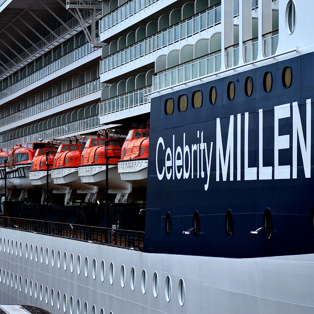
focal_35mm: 148
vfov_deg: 11.8
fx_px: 1519
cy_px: 128
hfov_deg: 11.8
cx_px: 198
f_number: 2.8
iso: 100
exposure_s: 1/1000
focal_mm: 90
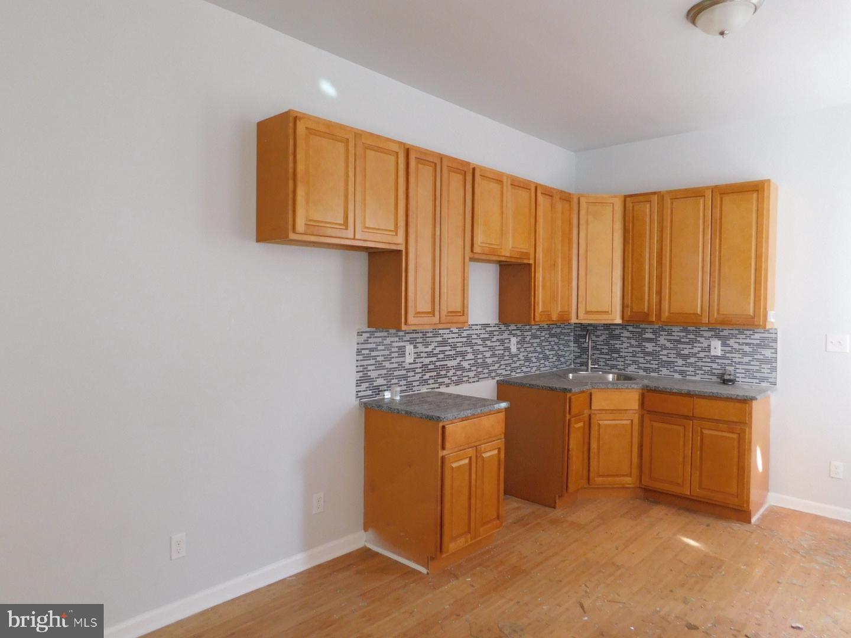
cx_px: 426
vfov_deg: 58.9
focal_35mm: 23
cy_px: 319
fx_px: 565
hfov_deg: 73.9
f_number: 3
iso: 220
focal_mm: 4
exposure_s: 1/30
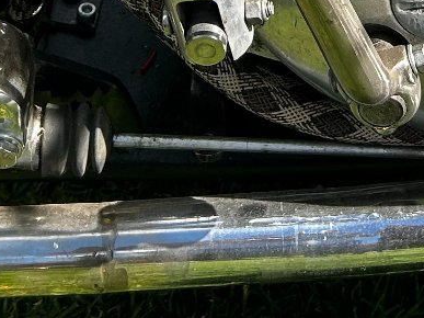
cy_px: -382
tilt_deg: -27.5
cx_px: 287
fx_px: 1580
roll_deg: -1.9
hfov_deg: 15.3
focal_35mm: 129
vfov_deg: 10.3
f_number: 1.5
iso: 50
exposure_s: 1/1048
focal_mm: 5.7
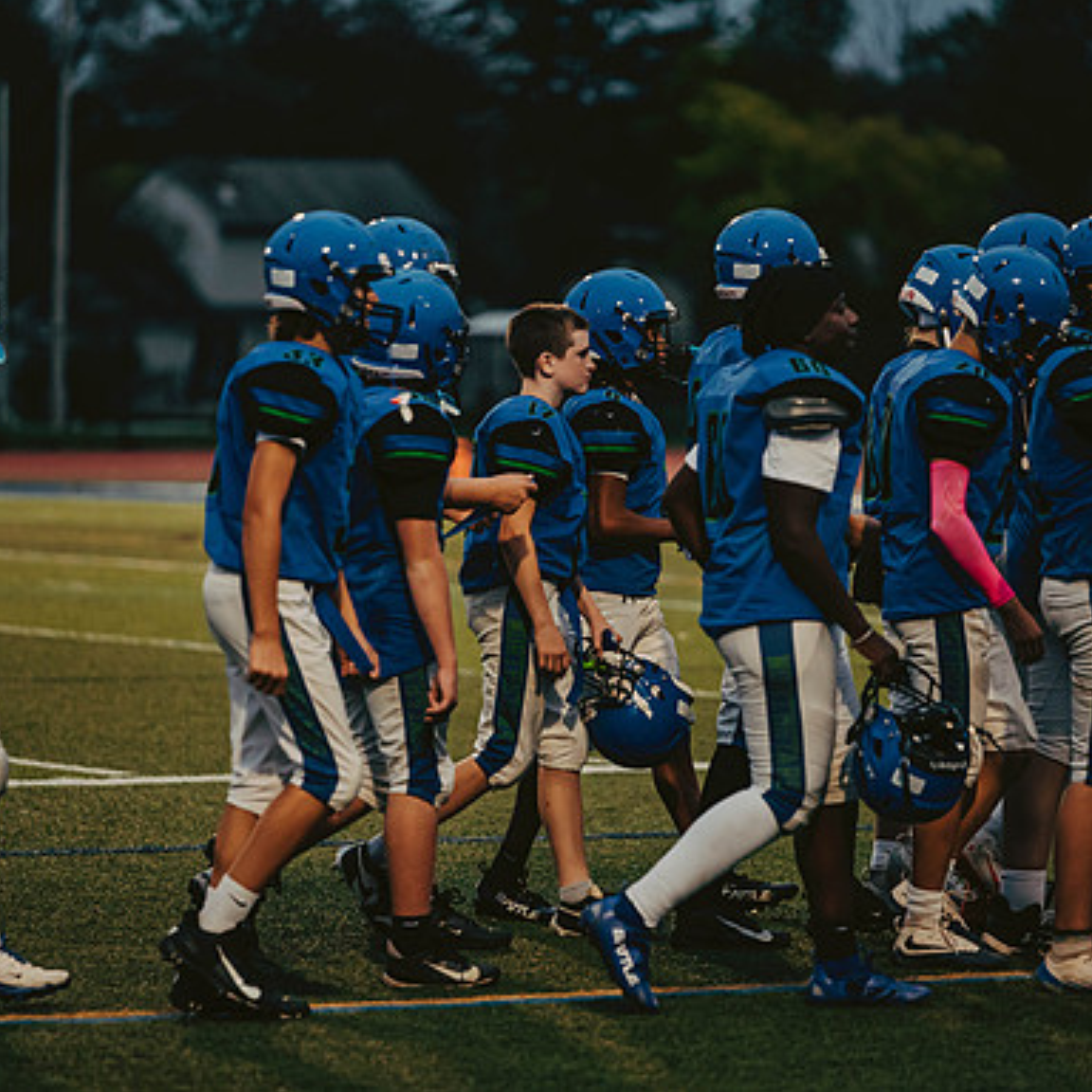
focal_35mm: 218
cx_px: 583
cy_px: 545
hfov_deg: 8.0
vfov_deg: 8.0
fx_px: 7780
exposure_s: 1/1250
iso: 2000
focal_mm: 170
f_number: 2.8
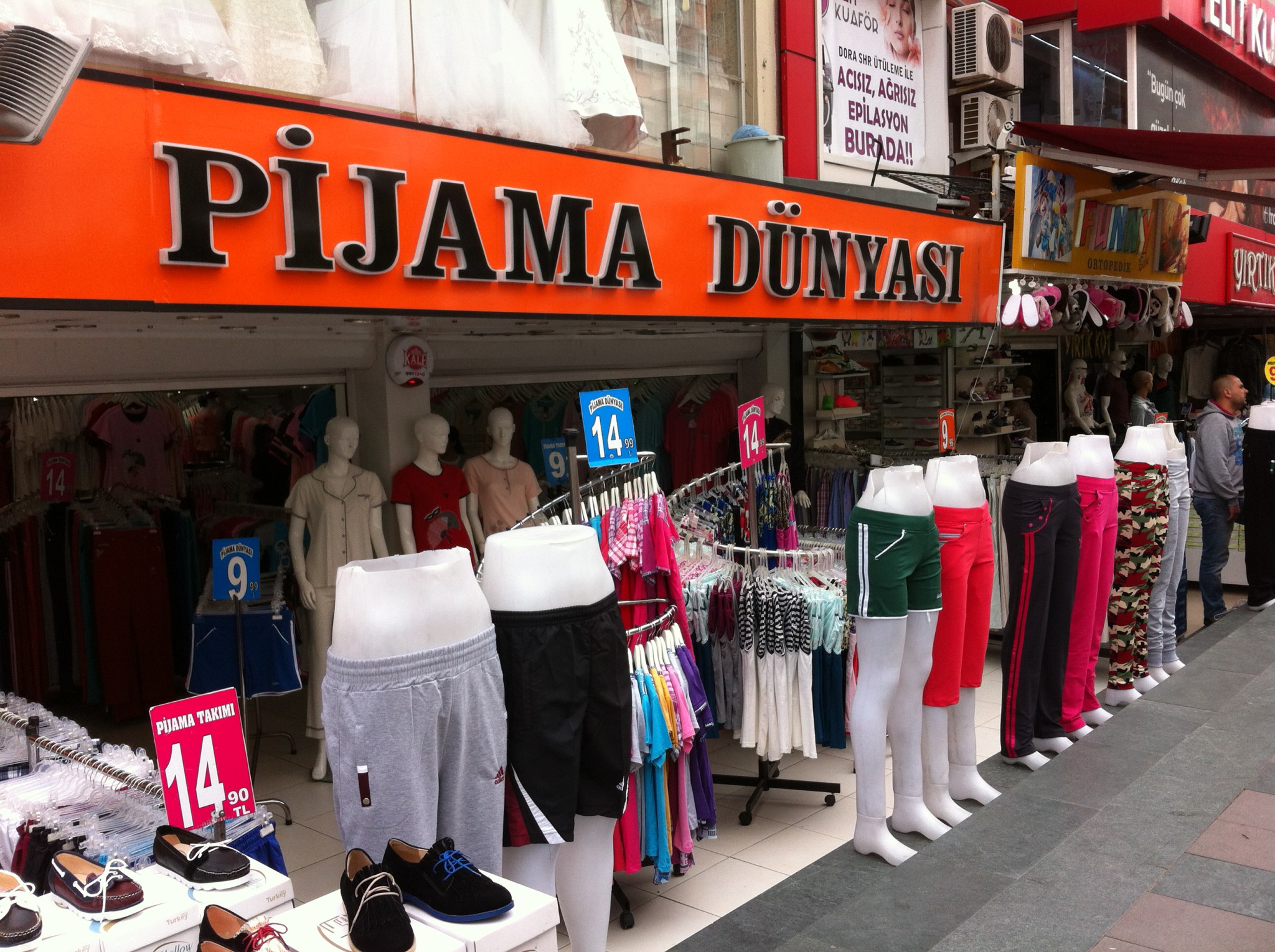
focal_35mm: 35
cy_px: 476
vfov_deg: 40.6
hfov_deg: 52.7
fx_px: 1287
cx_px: 638
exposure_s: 1/314
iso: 80
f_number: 2.8
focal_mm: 3.85
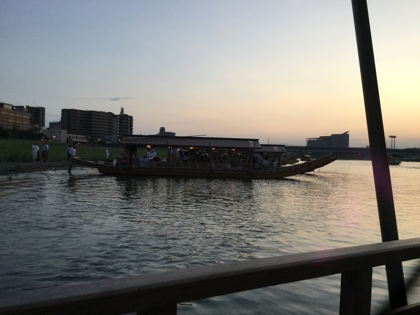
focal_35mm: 31
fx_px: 376
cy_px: 158
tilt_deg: -0.1
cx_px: 210
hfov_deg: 58.4
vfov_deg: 45.4
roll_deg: -2.6
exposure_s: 1/30
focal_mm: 3.3
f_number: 2.4
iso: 32
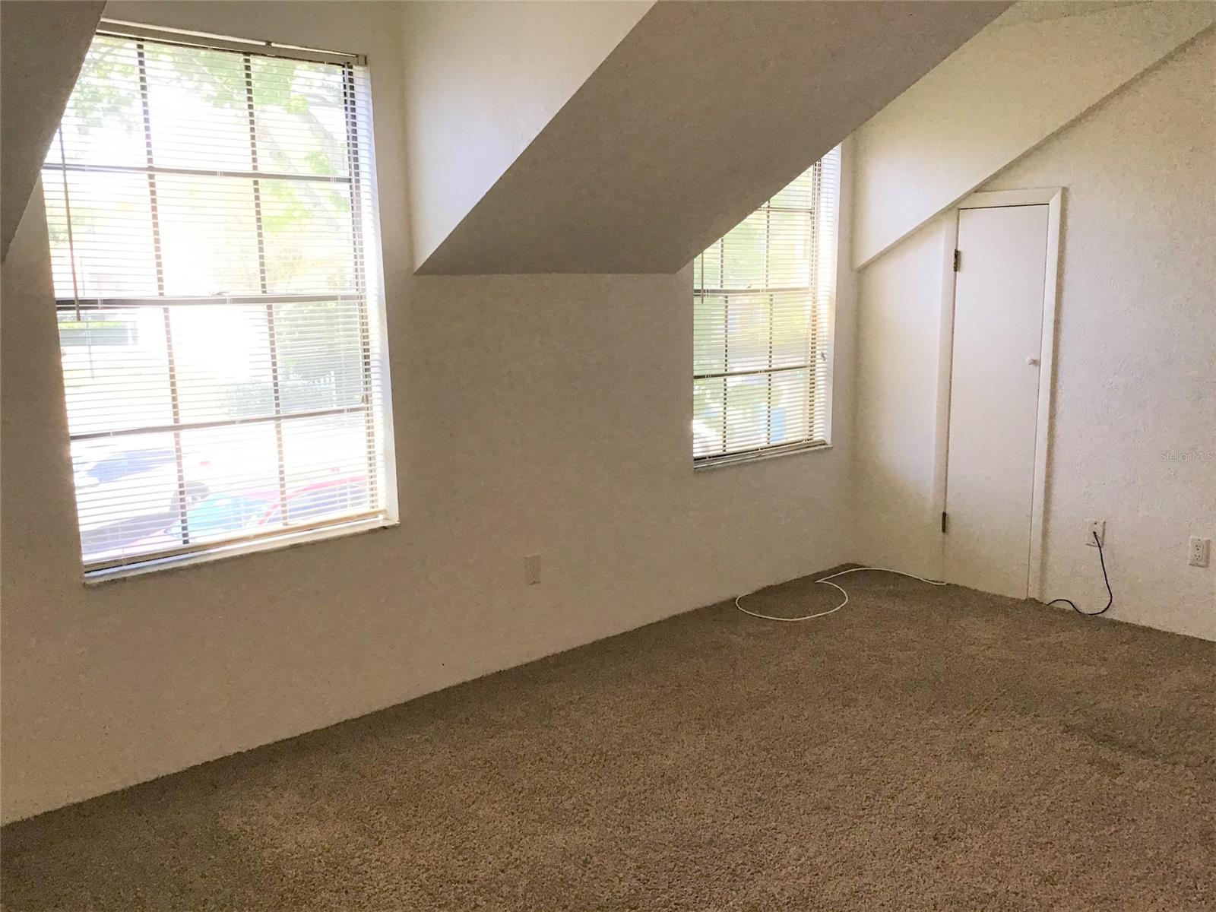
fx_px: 1089
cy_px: 456
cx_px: 608
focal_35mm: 31
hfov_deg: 58.4
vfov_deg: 45.4
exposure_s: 1/30
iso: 32
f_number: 2.4
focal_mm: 3.3
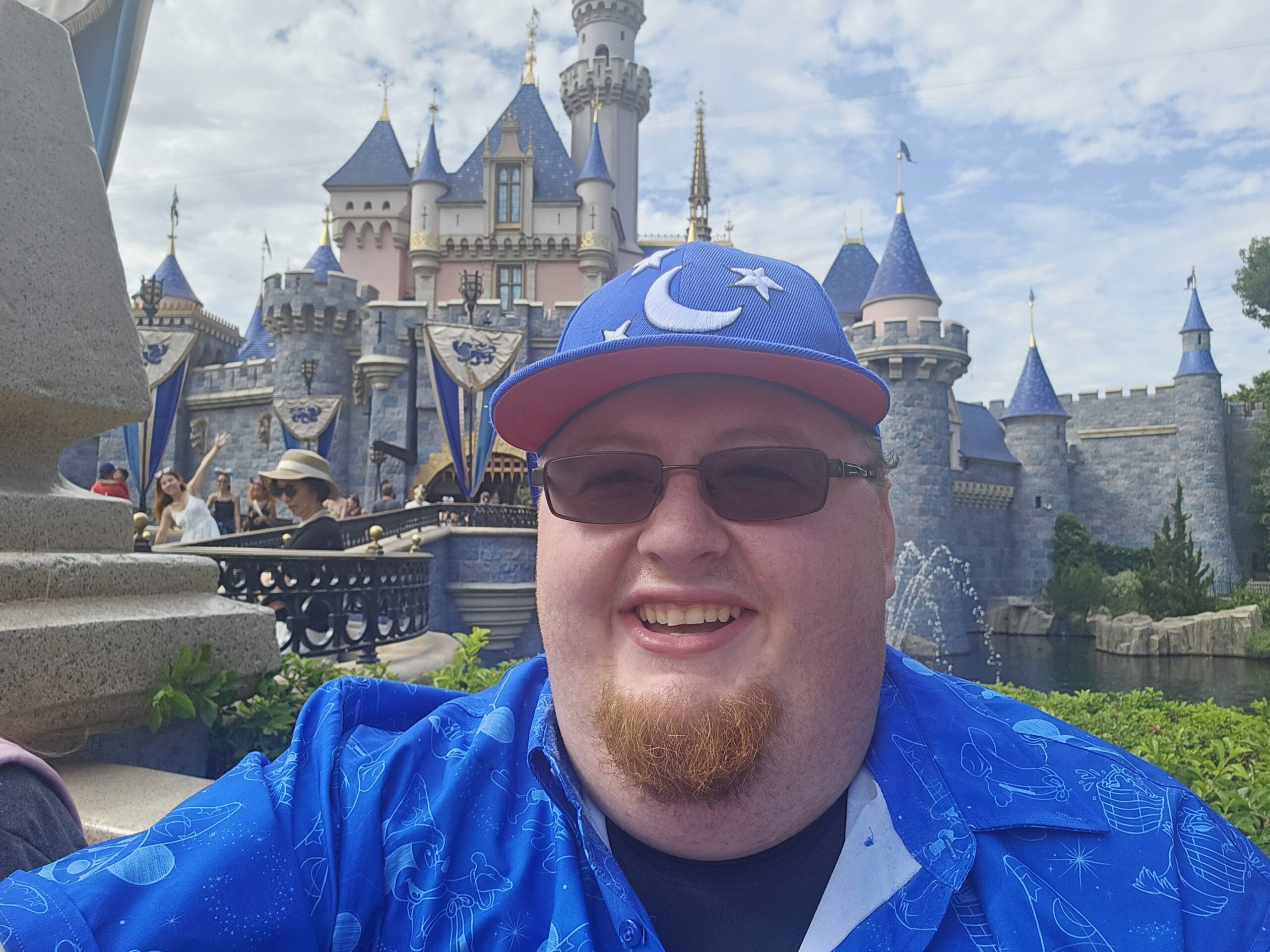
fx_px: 917
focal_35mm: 25
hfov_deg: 69.4
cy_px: 476
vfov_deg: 54.9
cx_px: 635
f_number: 2.2
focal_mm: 3.3
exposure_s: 1/330
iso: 25
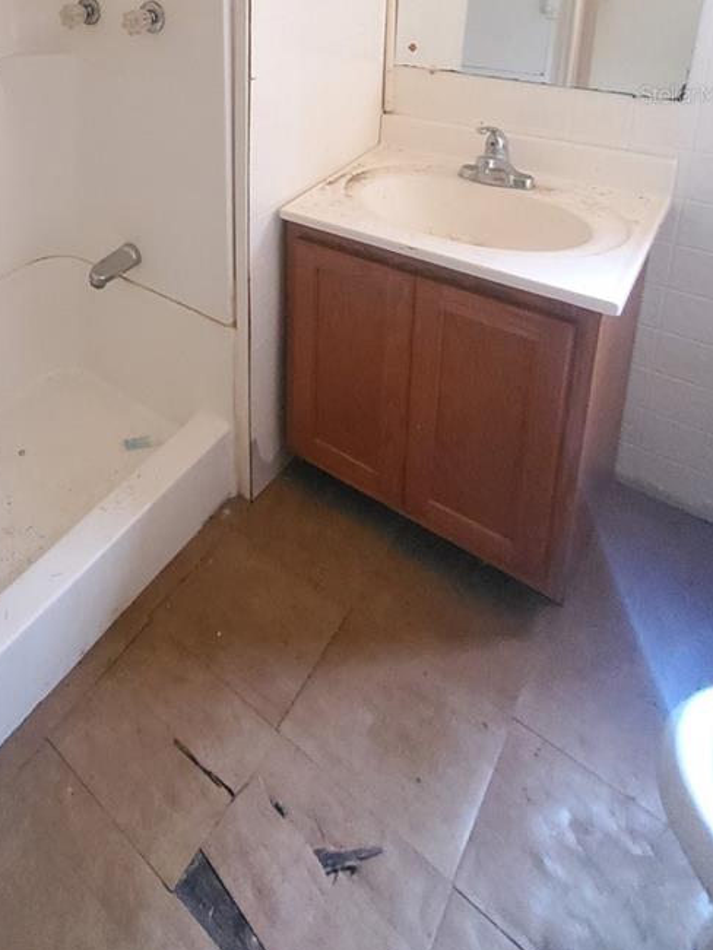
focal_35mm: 24
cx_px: 86
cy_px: 94
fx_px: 659
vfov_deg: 60.5
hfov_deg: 51.0
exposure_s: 1/9
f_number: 2.2
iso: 1600
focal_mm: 1.8
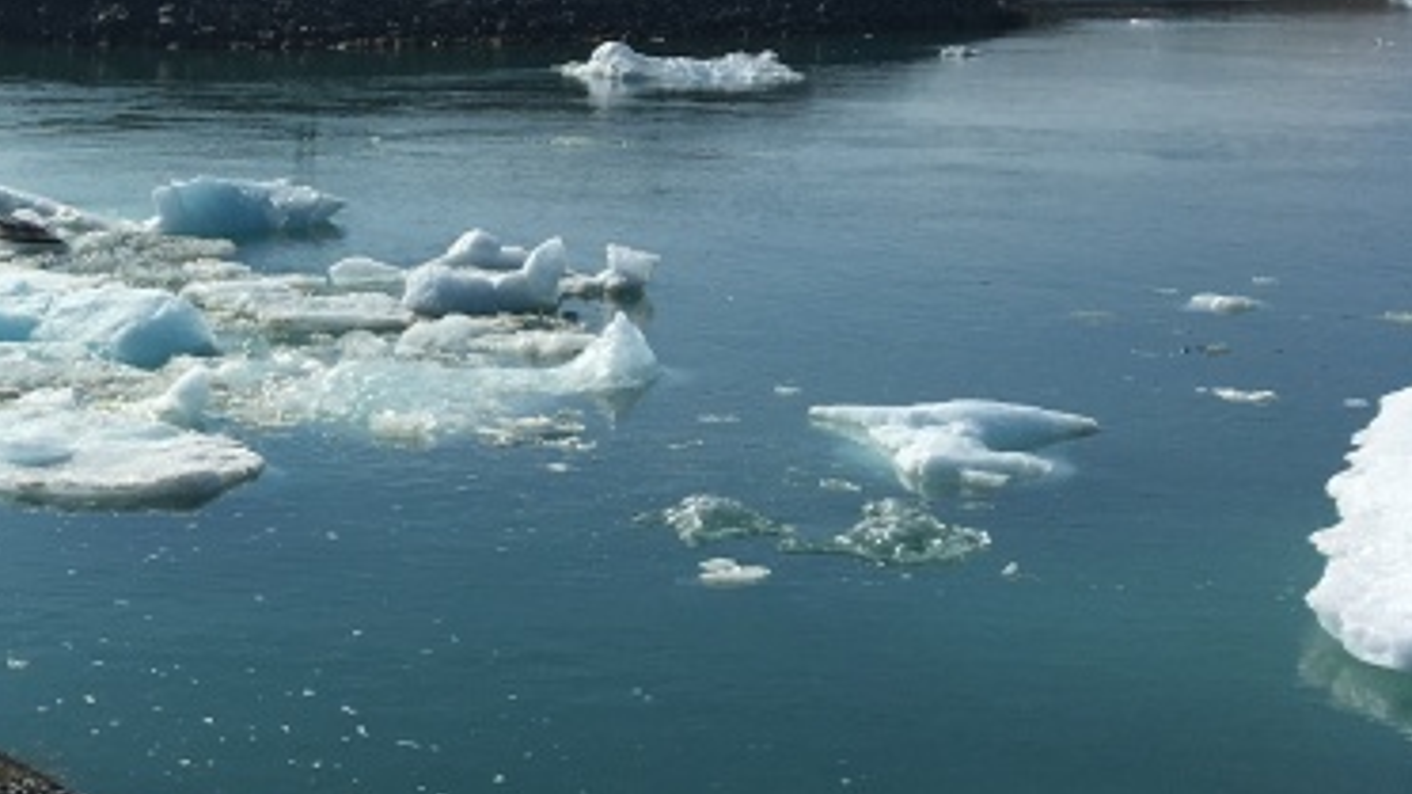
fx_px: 2545
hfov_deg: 28.6
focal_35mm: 68
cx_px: -84
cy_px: 448
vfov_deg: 17.7
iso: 25
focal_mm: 4.15
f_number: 2.2
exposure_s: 1/4274
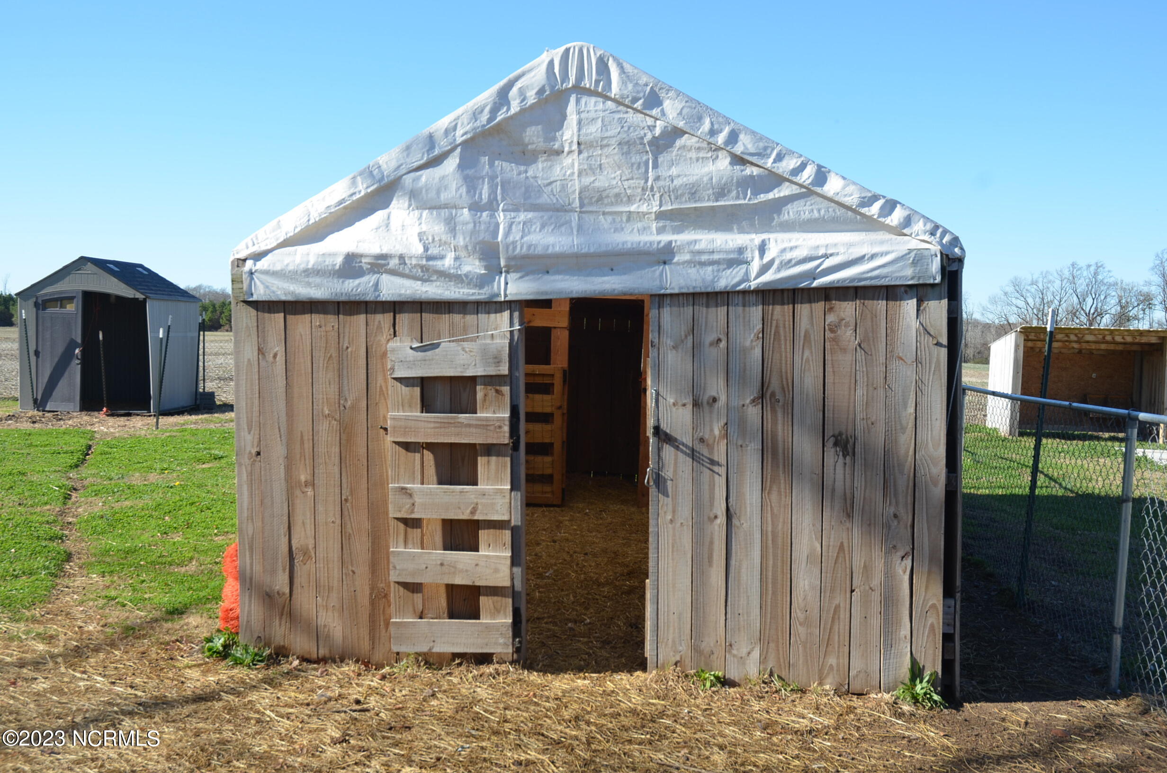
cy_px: 386
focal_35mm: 36
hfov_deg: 53.2
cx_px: 584
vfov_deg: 36.7
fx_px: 1165
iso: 160
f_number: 8
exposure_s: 1/250
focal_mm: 24
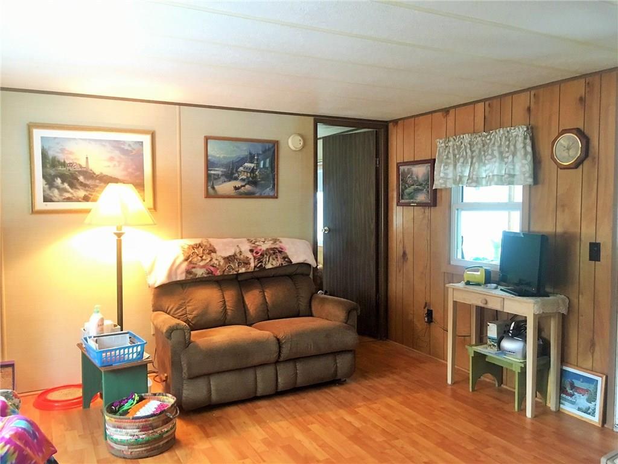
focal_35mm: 29
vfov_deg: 48.2
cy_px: 232
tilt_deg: -3.8
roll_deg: +1.3
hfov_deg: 61.7
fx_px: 518
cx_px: 309
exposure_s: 1/17
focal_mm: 4.15
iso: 200
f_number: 2.2
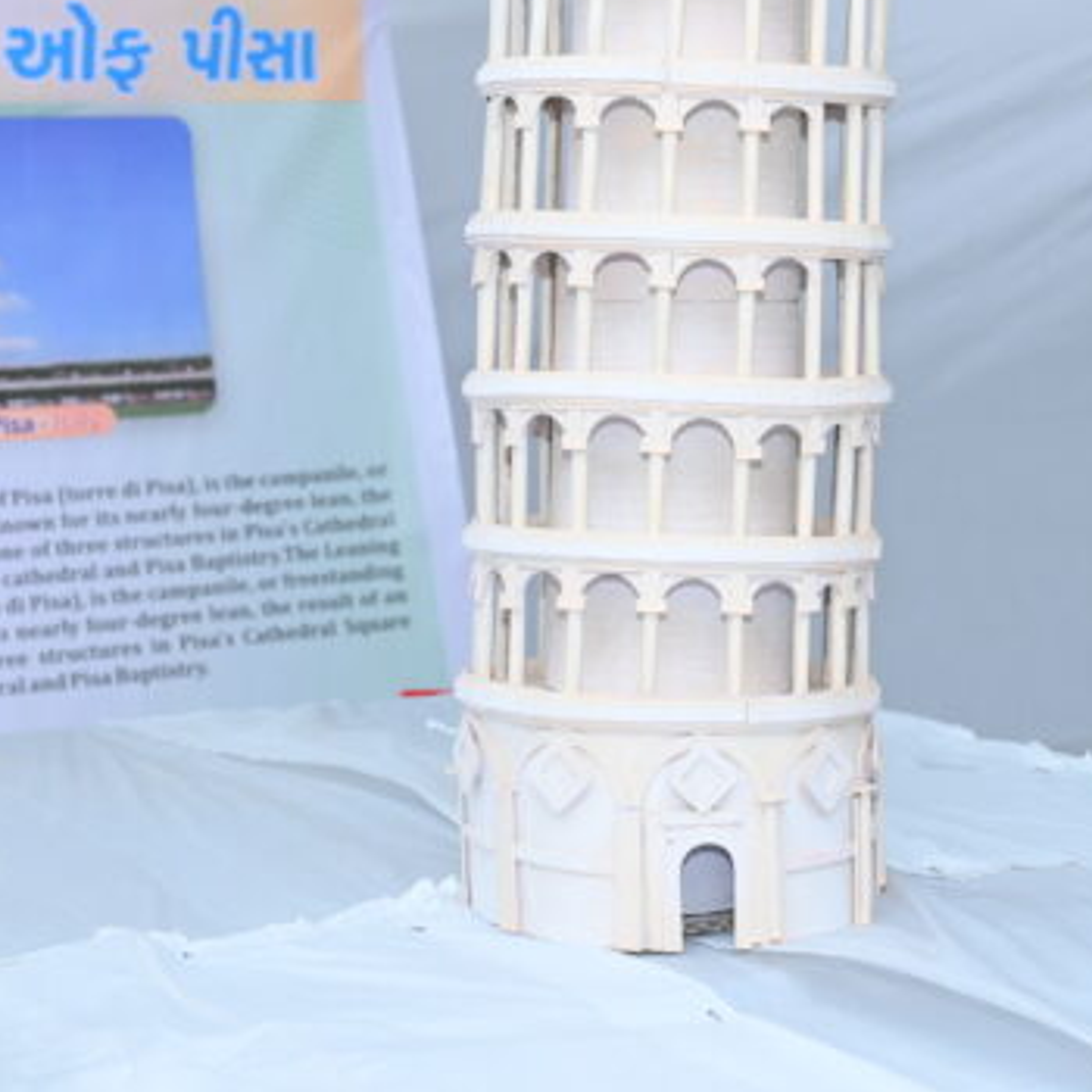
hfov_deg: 17.9
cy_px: 314
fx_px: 3462
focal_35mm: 97
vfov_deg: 17.8
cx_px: 636
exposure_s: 1/160
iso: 640
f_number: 4
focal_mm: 39
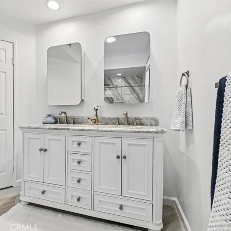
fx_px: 136
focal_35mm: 18
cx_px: 92
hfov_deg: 79.7
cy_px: 116
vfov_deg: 80.7
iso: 250
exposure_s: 1/13
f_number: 8
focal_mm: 14
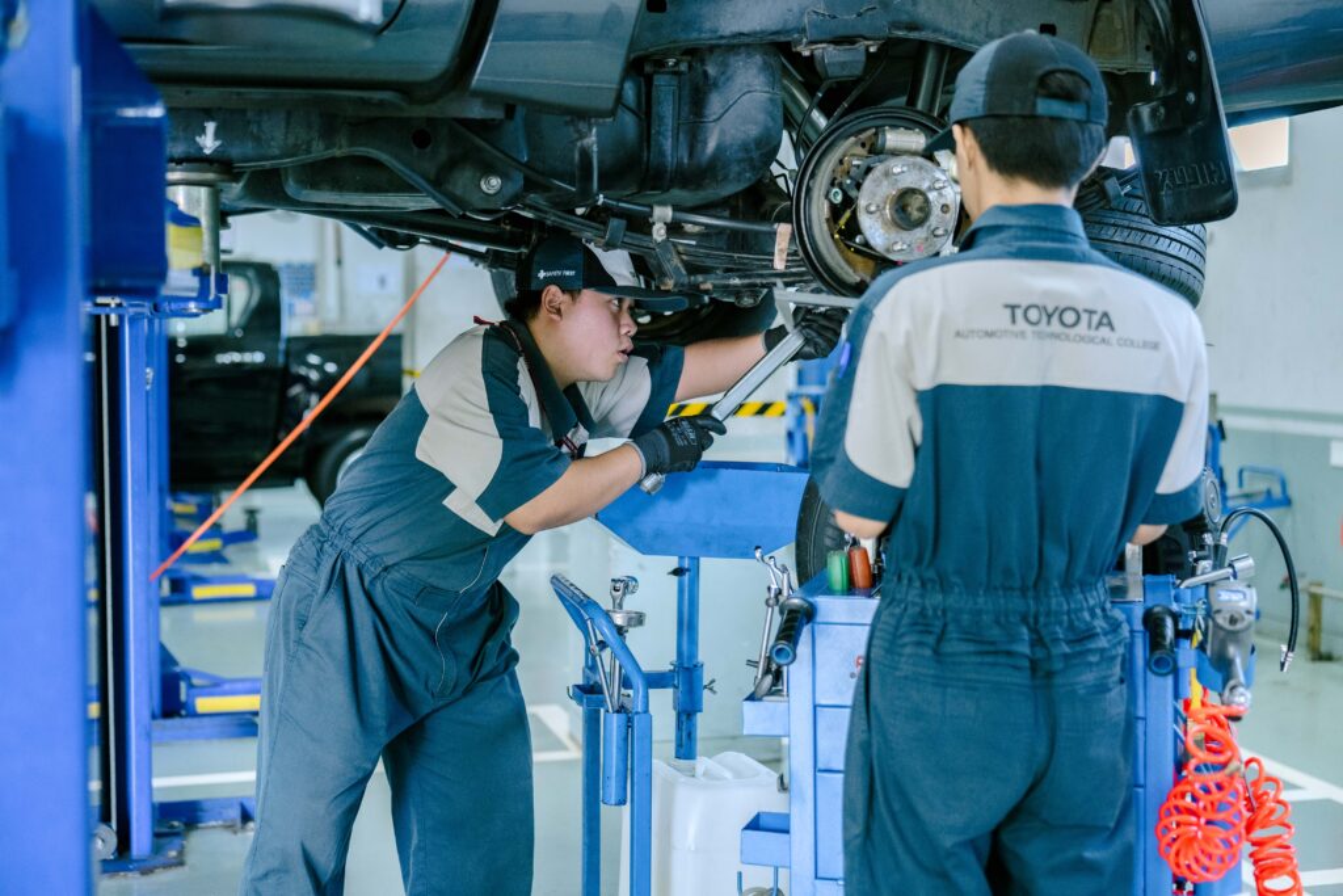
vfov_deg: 29.3
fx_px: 1716
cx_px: 672
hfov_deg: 42.7
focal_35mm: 46
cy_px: 448
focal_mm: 46
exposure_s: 1/200
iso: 1800
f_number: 2.1
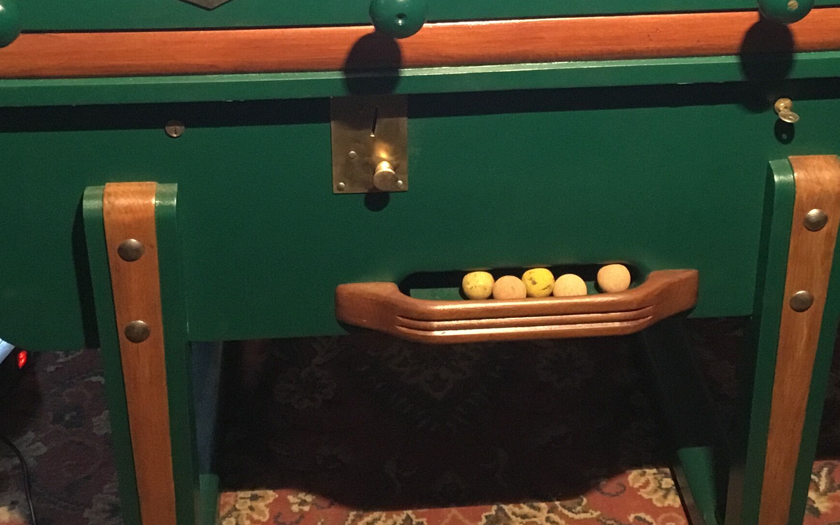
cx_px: 426
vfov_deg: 20.8
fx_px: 1419
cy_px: 133
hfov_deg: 33.0
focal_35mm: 62
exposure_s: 1/17
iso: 200
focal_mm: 3.3
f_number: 2.4
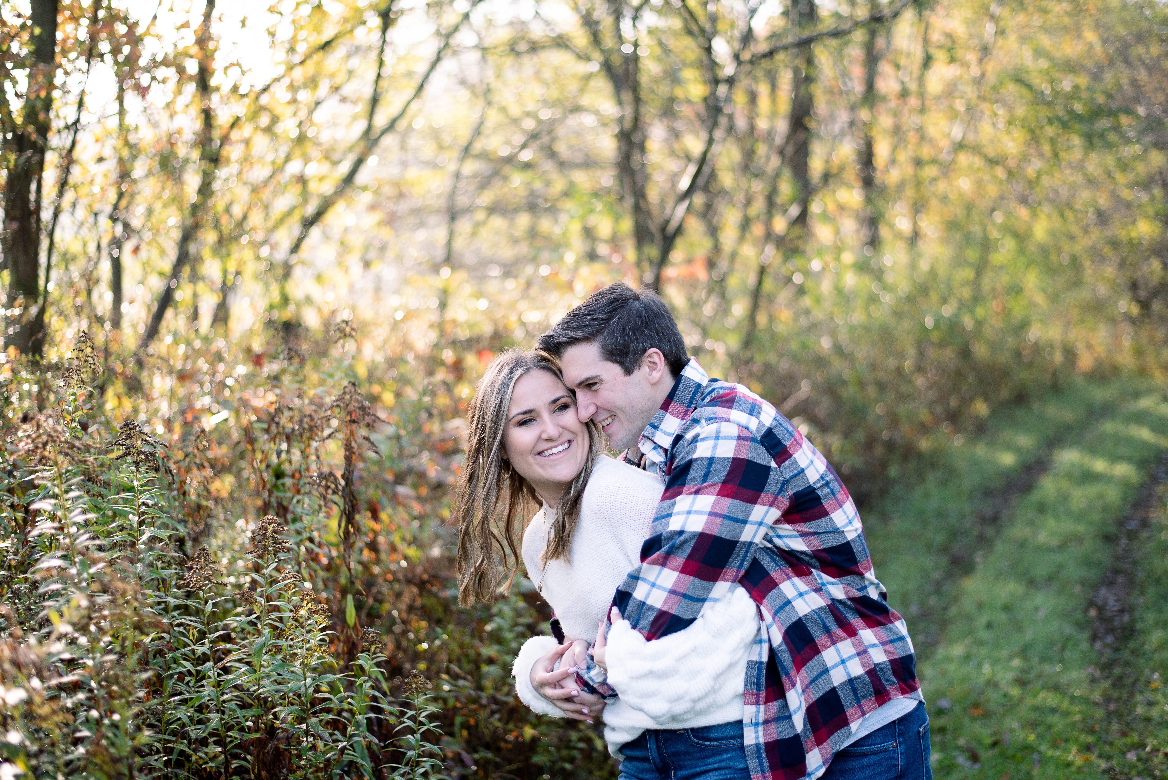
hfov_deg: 39.6
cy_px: 390
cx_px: 584
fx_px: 1623
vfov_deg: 27.0
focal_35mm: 50
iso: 250
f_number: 2
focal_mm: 50
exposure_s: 1/1600
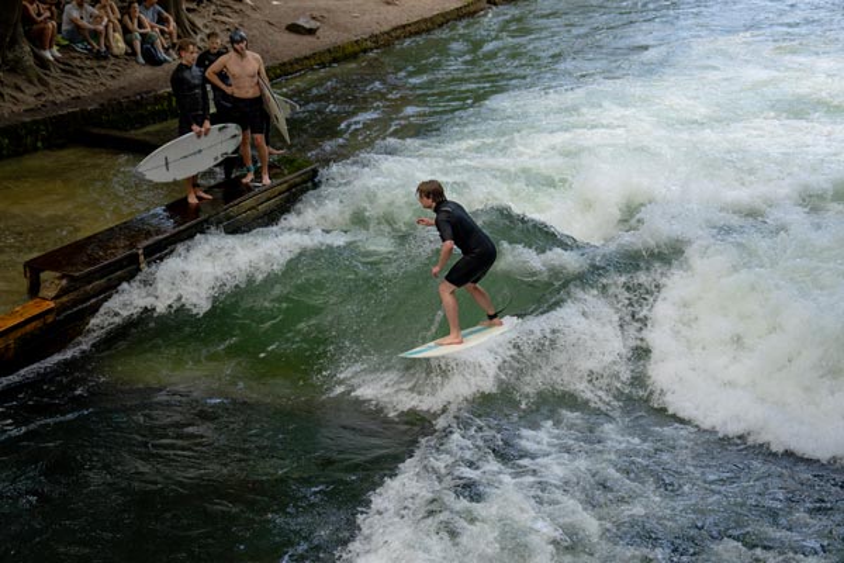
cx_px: 422
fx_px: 1172
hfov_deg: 39.6
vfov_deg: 27.0
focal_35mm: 50
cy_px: 282
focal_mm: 50
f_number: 2.8
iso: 400
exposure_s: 1/1000
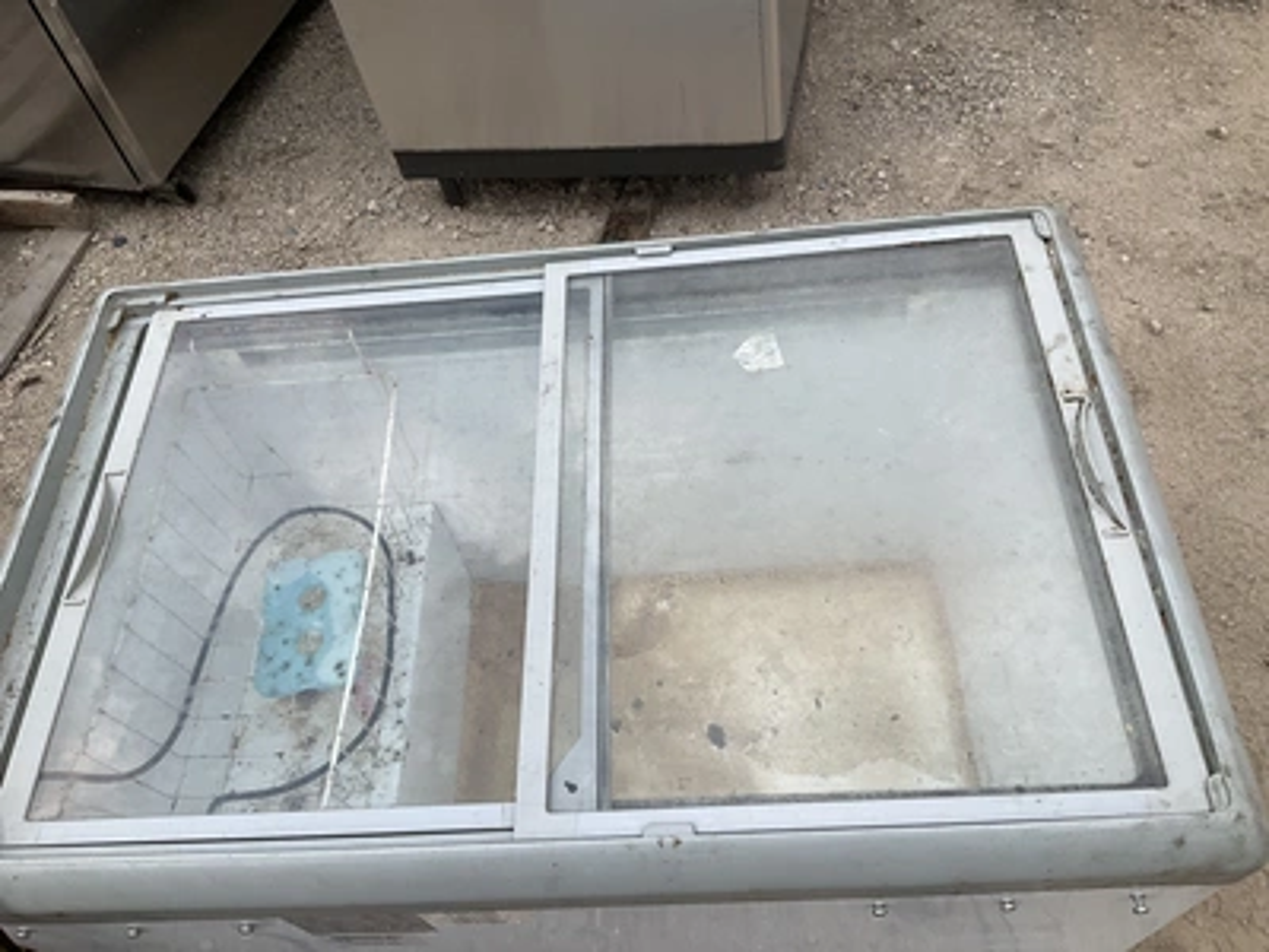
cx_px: 634
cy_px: 476
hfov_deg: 61.7
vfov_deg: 48.2
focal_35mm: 29
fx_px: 1063
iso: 25
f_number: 1.8
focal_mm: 3
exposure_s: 1/1534
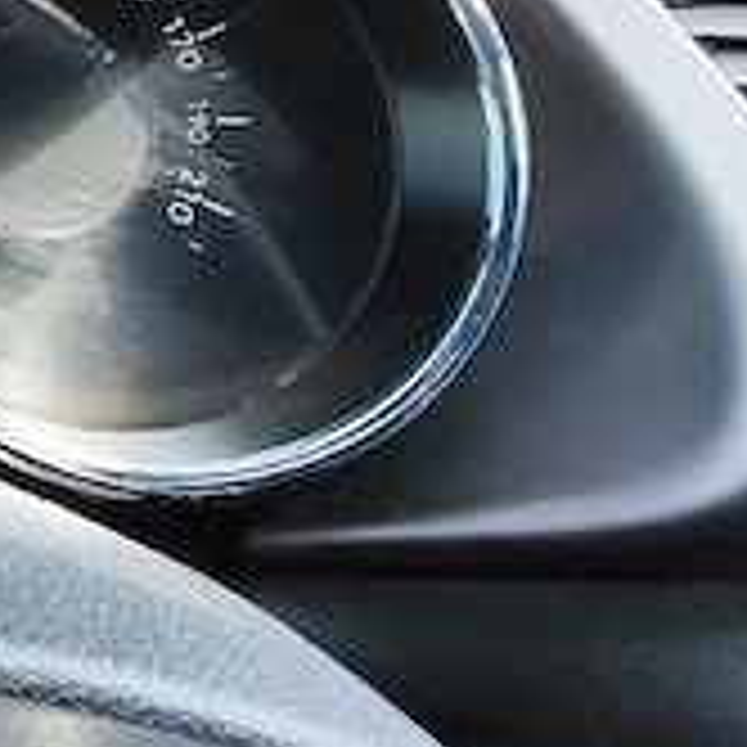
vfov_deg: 31.4
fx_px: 1172
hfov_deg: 24.1
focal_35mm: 48
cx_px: -477
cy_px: -76
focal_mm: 1.67
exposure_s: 1/182
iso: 50
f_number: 2.2
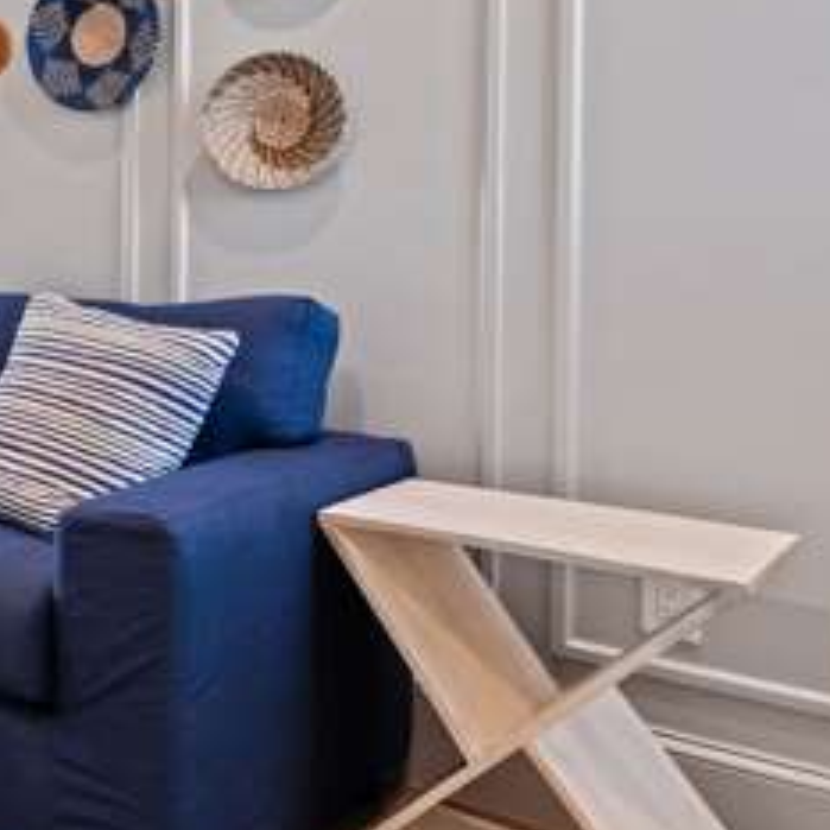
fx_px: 1139
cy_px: 246
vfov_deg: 39.3
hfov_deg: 29.6
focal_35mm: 42
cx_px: -317
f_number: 5.6
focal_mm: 10
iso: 1250
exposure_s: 1/13
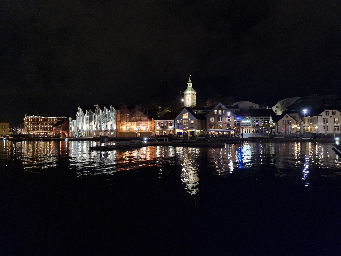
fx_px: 227
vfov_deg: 58.9
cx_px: 170
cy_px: 128
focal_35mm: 23
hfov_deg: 73.9
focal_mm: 5.54
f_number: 1.8
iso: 1000
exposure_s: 1/25
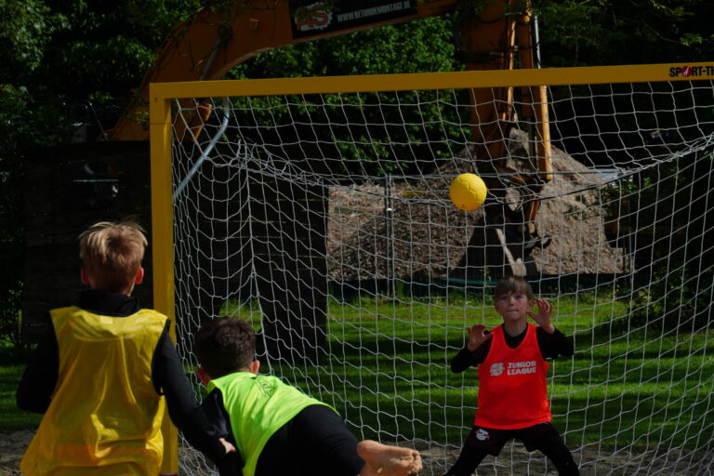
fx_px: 3153
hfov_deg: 12.9
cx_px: 357
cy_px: 238
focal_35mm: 159
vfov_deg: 8.6
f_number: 10
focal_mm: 106
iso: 640
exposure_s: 1/3200
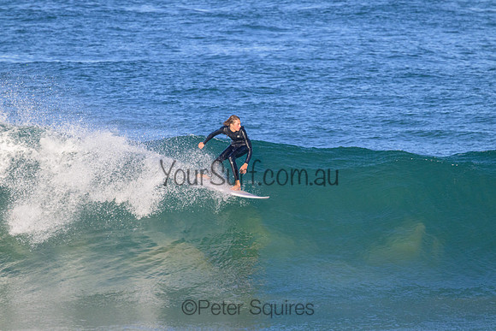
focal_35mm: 660
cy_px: 166
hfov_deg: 3.1
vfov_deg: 2.1
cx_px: 248
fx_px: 9095
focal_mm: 660
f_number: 11
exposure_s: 1/2000
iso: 1800
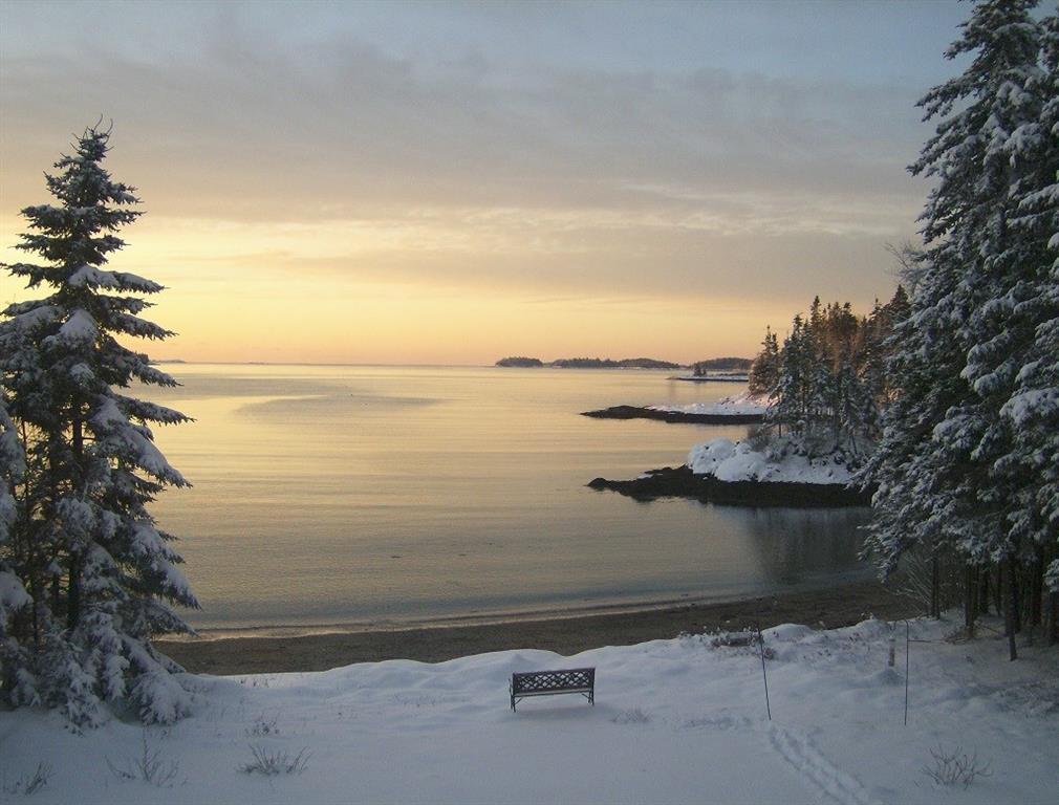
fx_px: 1168
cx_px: 530
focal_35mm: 38
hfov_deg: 48.8
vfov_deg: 38.0
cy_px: 402
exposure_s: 1/214
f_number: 2.9
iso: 100
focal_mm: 6.4
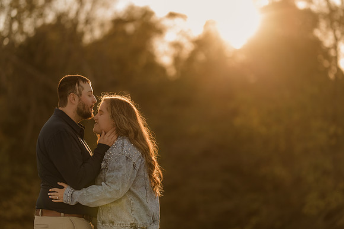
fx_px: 812
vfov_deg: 16.1
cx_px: 172
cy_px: 114
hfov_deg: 23.9
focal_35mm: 85
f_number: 1.4
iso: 50
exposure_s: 1/1000
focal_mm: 85
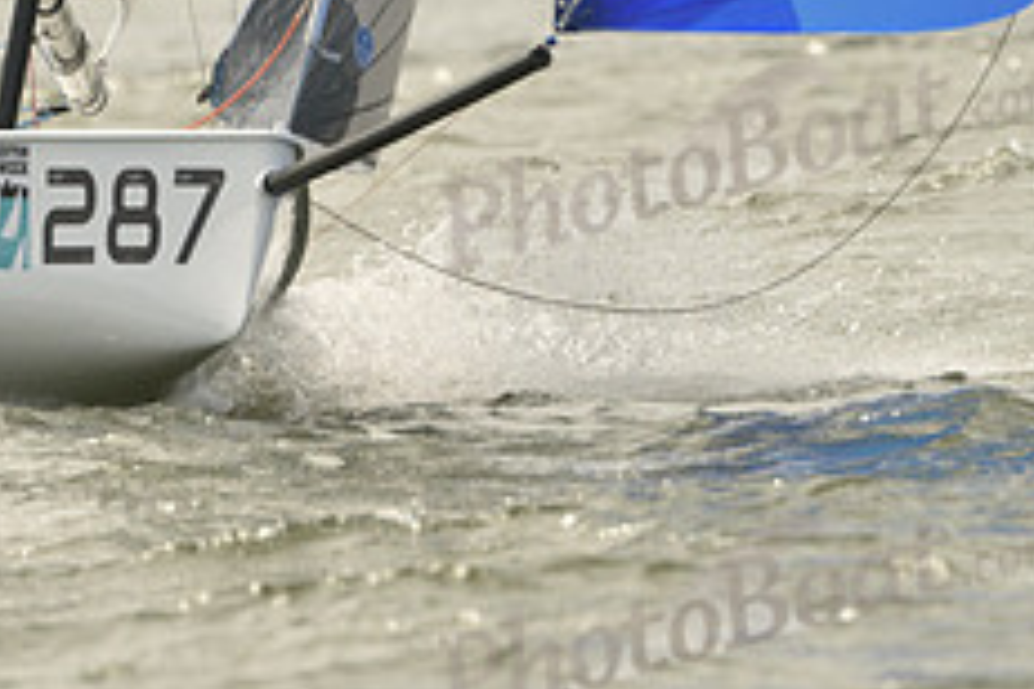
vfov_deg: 1.4
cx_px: 210
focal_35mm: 1004
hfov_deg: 2.1
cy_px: -16
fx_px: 28835
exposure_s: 1/2000
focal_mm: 400
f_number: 5.6
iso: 320
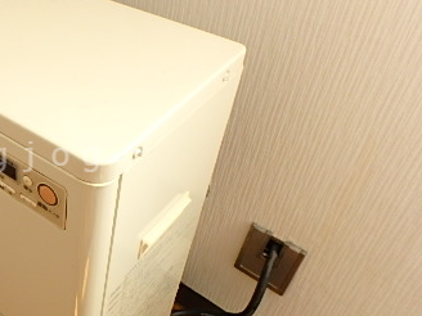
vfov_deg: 35.1
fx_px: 500
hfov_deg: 41.0
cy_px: 157
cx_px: 18
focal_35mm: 41
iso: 200
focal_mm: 3.7
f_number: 3.5
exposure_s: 1/60
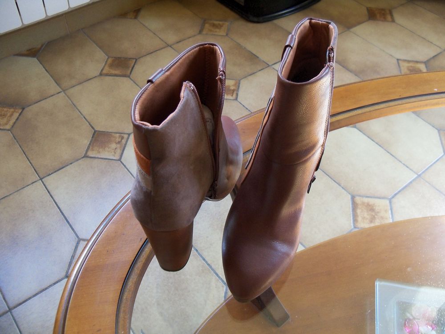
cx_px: 222
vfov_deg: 40.7
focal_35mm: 35
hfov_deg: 52.6
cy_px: 167
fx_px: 450
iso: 200
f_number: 3.5
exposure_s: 1/40
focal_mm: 6.2
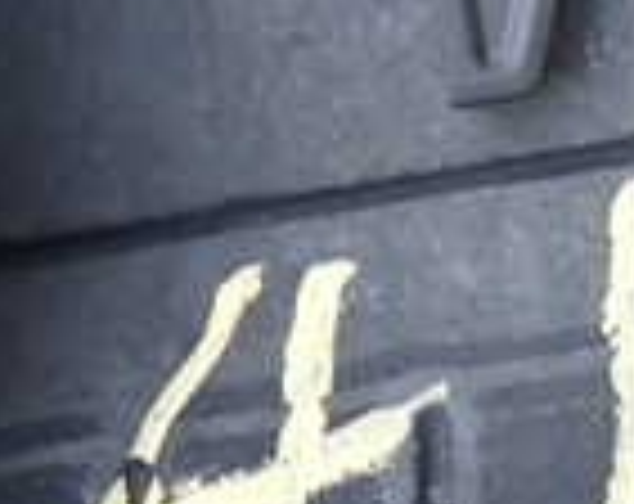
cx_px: 890
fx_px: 2339
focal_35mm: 125
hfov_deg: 14.6
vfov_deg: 12.0
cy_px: -144
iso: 200
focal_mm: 5.4
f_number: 2.3
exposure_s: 1/80
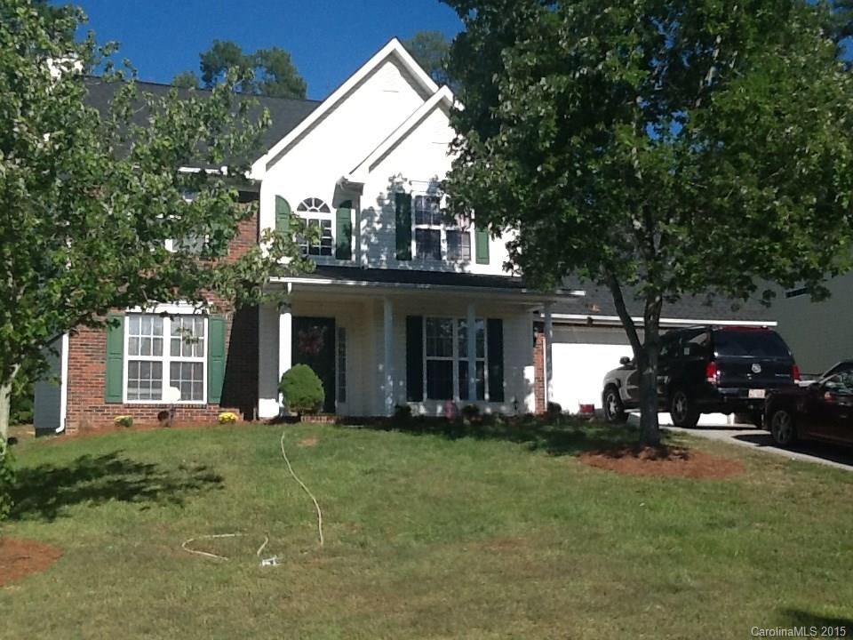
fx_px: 1084
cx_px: 426
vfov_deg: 32.9
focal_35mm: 44
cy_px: 320
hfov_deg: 42.9
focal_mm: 2.03
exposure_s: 1/1215
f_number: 2.4
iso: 40
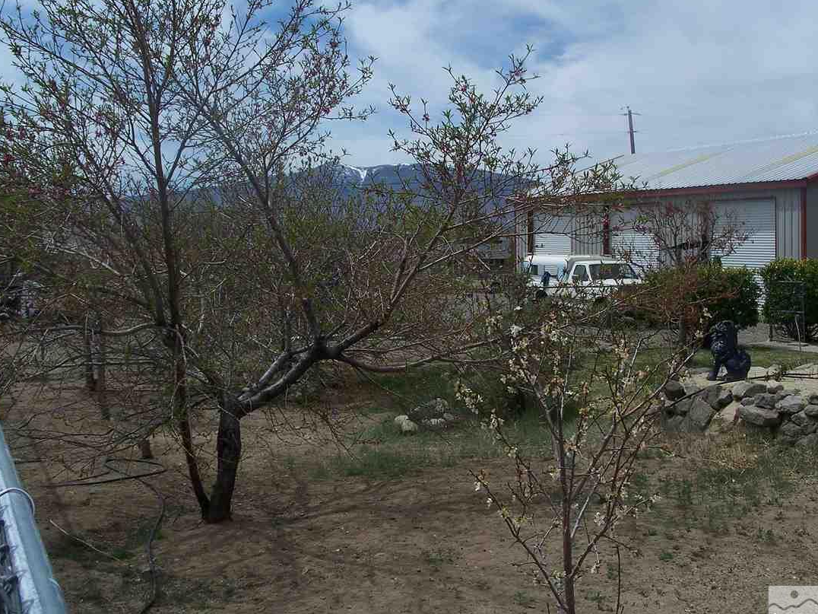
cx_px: 430
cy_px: 262
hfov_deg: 42.9
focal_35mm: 44
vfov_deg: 32.8
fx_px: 1040
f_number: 4
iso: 64
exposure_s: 1/1000
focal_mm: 7.8
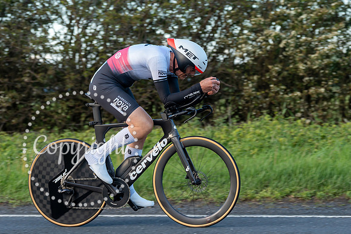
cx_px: 193
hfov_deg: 16.3
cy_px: 72
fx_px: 1227
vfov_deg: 10.9
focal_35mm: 126
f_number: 3.2
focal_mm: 86
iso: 500
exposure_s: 1/640
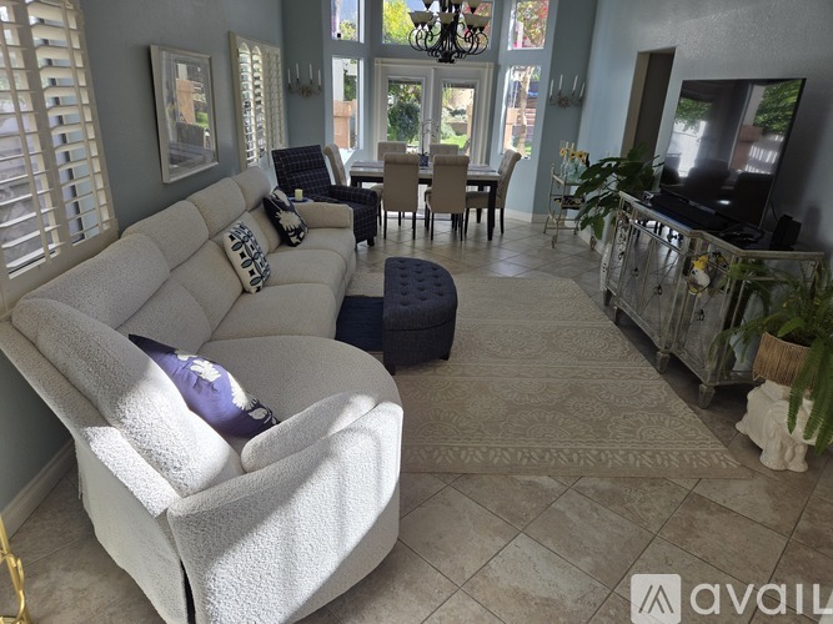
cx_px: 416
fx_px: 553
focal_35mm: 23
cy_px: 312
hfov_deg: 73.9
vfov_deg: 58.9
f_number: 1.8
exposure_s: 1/452
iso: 25
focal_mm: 5.4
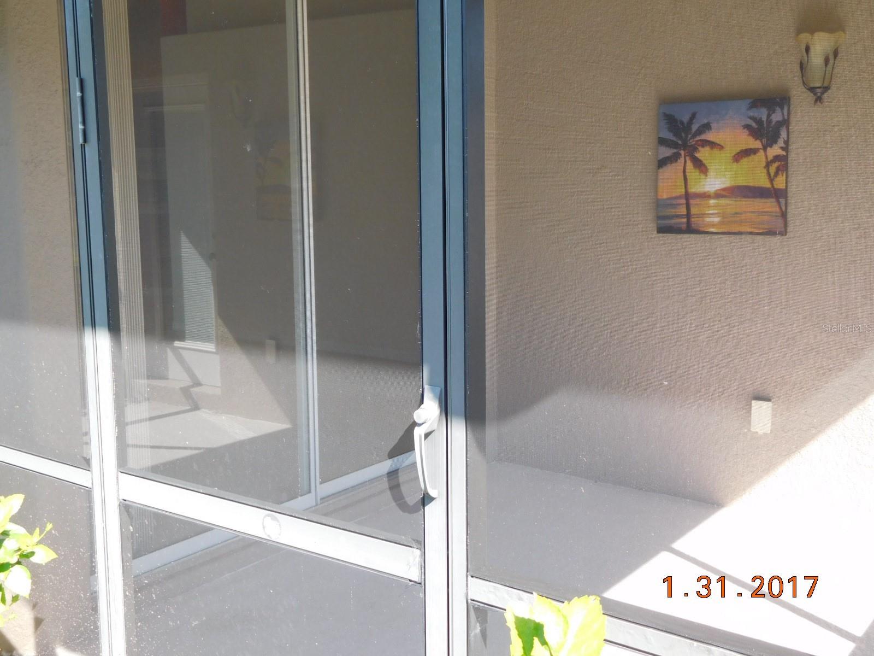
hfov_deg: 46.8
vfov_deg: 36.0
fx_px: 1010
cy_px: 328
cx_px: 437
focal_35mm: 40
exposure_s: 1/100
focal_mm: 7.1
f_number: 3.9
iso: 125
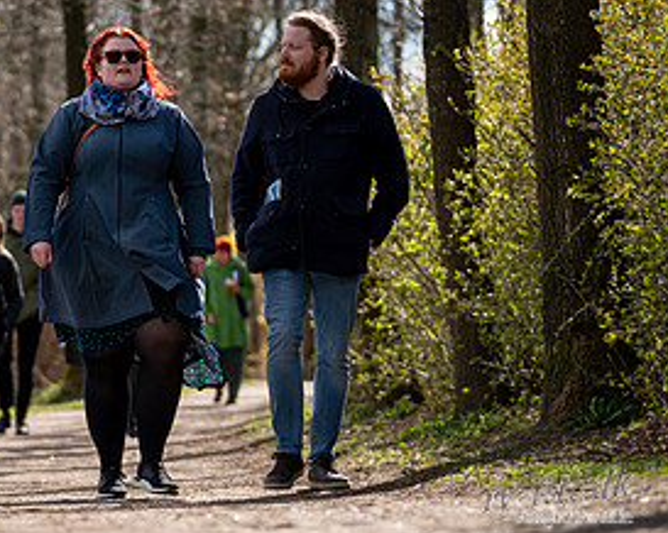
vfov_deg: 6.7
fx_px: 4583
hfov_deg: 8.3
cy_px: 206
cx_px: 124
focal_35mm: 232
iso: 100
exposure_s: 1/640
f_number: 2.8
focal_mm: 108
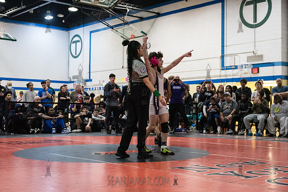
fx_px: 440
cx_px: 144
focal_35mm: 55
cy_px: 96
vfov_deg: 24.6
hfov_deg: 36.2
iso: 8000
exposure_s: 1/500
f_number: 3.2
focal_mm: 55
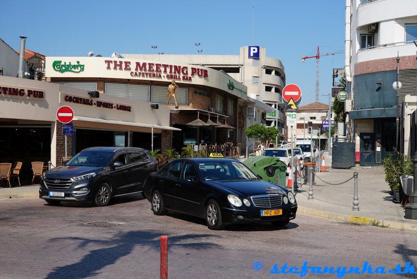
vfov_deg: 28.1
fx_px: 556
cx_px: 208
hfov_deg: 41.1
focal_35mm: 48
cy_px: 140
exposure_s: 1/200
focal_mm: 48
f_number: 8
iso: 100
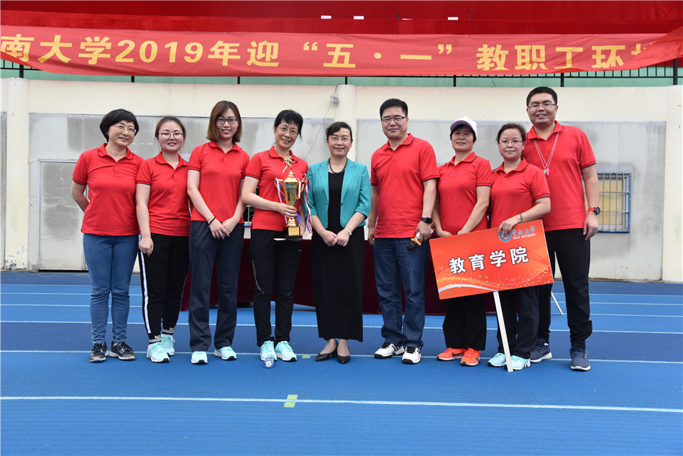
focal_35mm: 35
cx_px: 342
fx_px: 664
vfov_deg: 37.9
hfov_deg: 54.4
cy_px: 228
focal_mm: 35
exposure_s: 1/160
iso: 400
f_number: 6.3
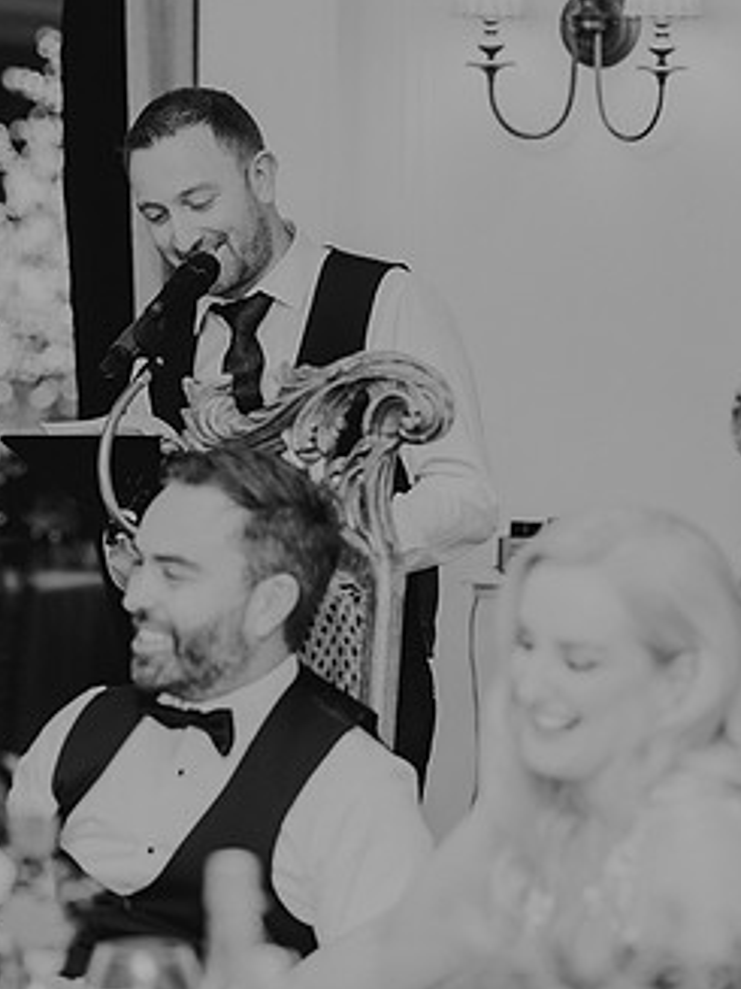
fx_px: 4255
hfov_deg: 10.0
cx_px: 373
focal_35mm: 149
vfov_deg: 13.3
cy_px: 456
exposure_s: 1/200
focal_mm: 85
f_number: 2.2
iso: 1000
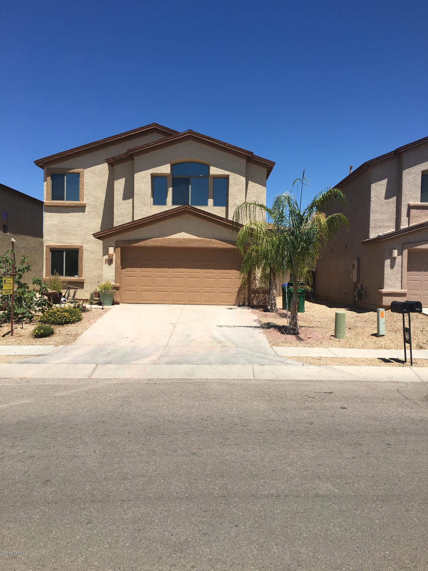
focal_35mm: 29
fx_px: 478
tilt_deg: -1.4
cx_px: 214
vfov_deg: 61.7
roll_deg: -0.7
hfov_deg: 48.2
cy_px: 286
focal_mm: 4.15
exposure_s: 1/2747
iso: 25
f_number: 2.2
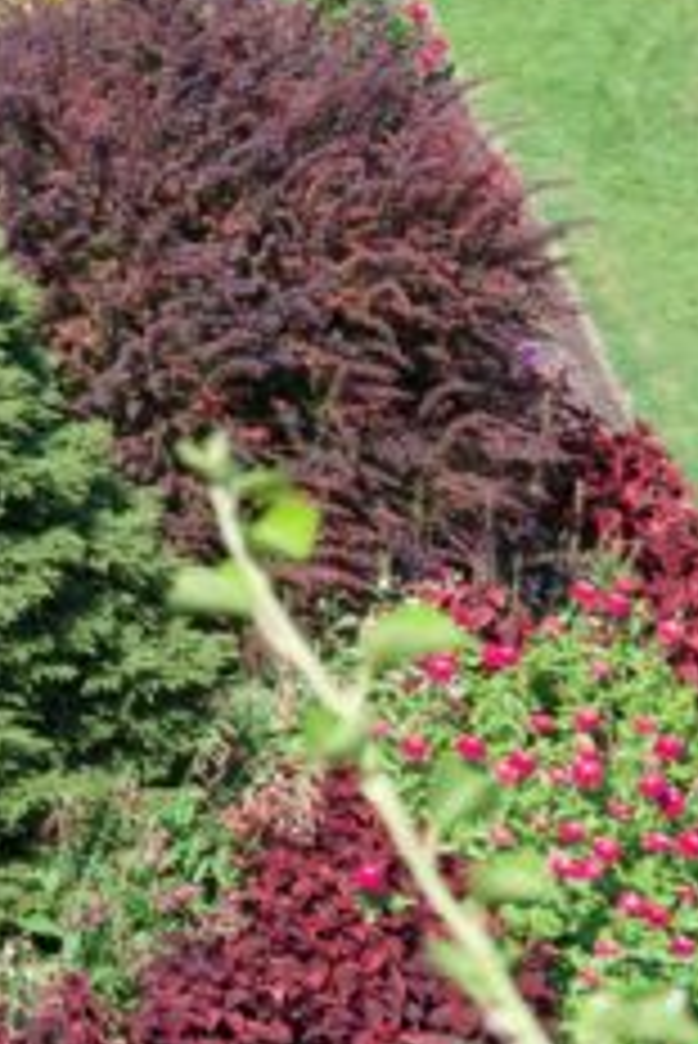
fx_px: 6069
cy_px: 610
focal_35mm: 209
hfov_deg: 6.5
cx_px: -153
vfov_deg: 9.8
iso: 280
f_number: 13
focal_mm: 65
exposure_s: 1/100
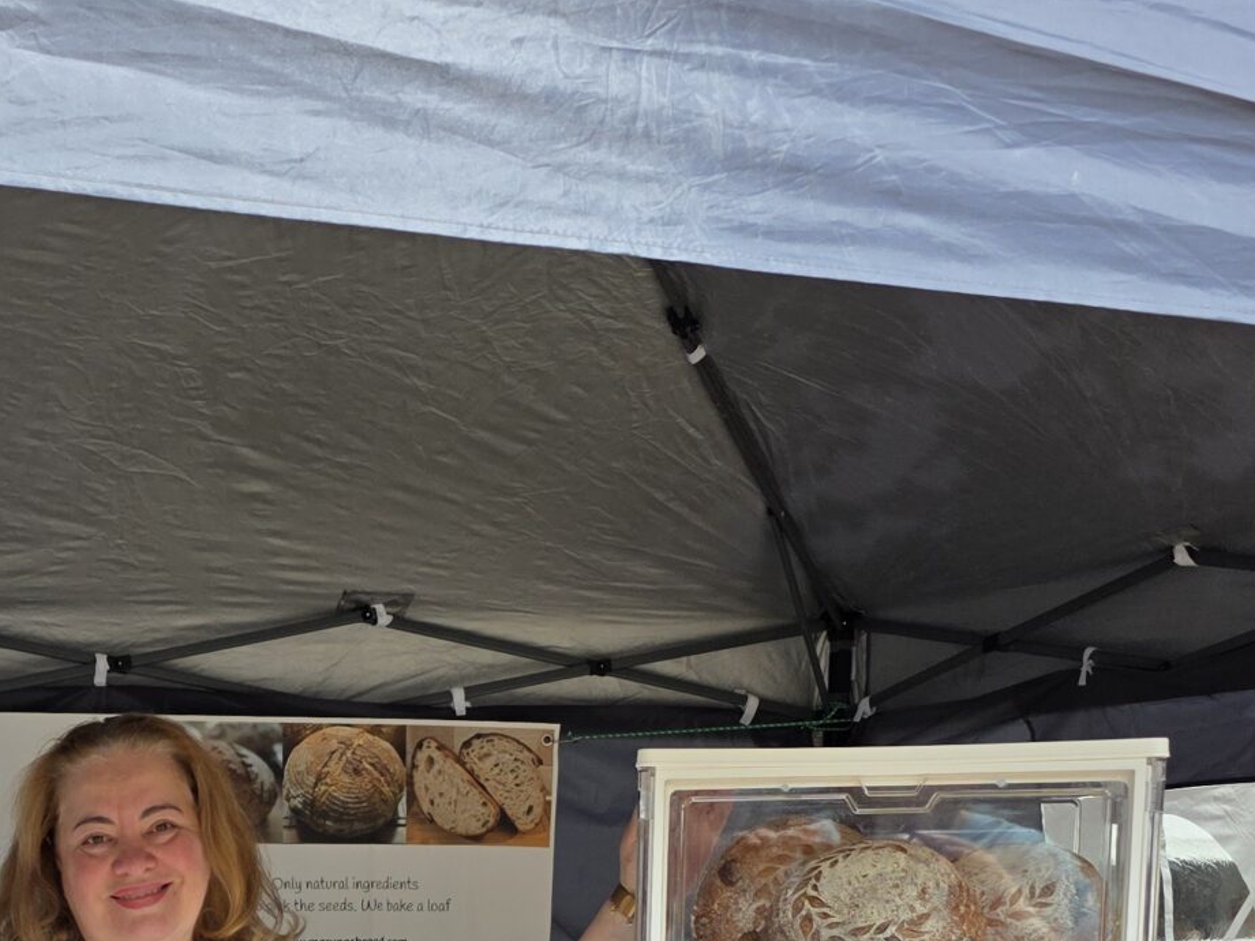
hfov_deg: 28.9
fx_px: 2320
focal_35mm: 64
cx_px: 86
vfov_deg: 21.3
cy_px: 1131
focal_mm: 6.3
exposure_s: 1/2204
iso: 80
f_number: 1.7
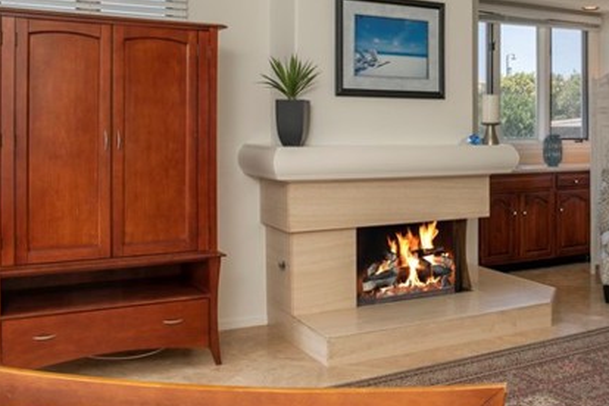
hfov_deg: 44.8
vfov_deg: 31.3
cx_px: 456
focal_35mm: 42
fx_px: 710
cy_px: 99
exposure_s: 1/160
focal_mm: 17
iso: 160
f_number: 9
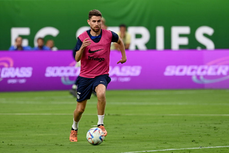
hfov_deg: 5.2
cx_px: 114
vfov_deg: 3.4
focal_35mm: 400
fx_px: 2545
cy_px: 76
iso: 2000
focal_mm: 400
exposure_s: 1/1000
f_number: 4
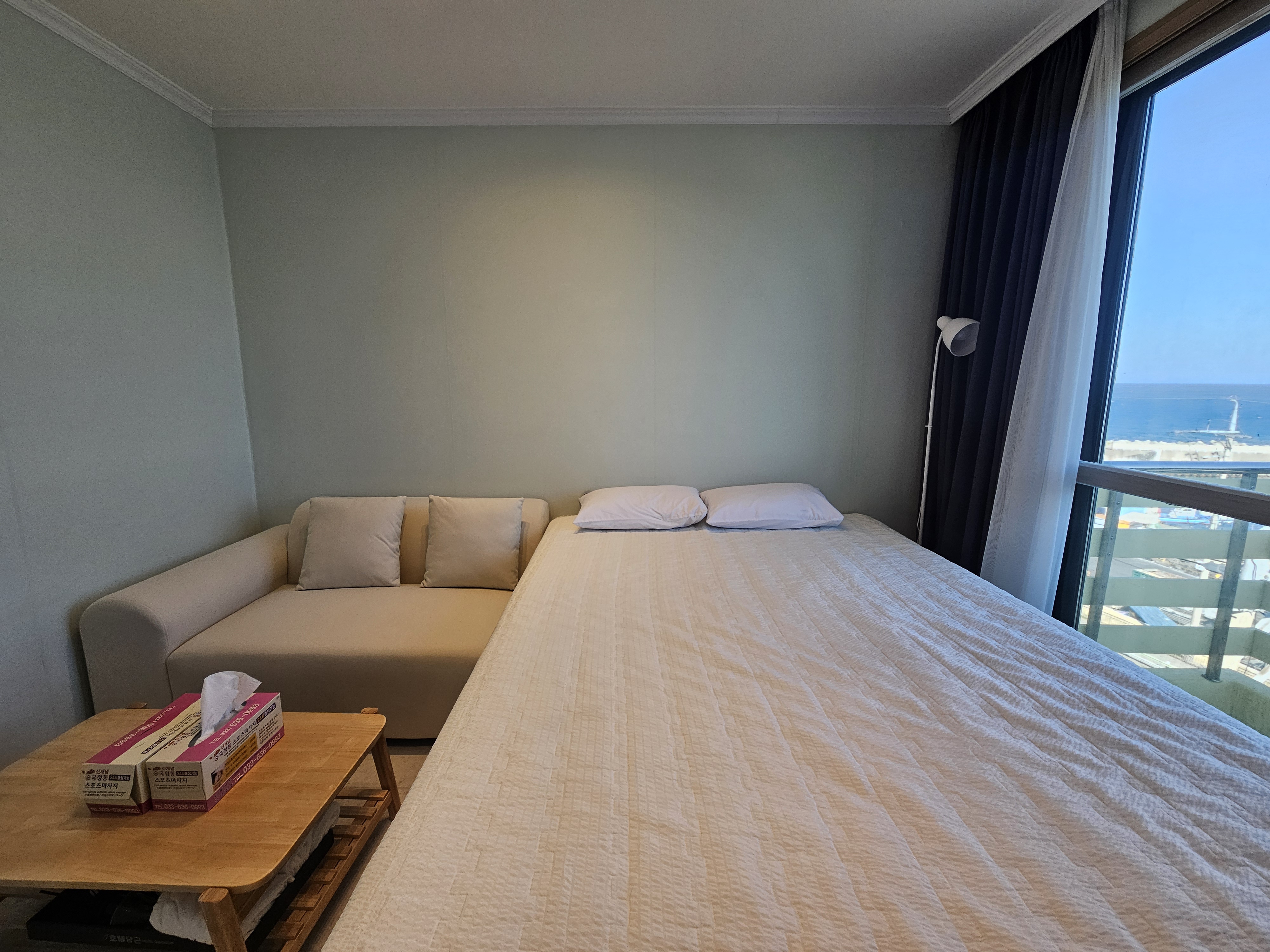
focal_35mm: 13
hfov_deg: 106.2
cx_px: 635
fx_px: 477
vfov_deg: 89.9
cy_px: 476
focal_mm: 2.2
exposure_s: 1/215
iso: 80
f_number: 2.2
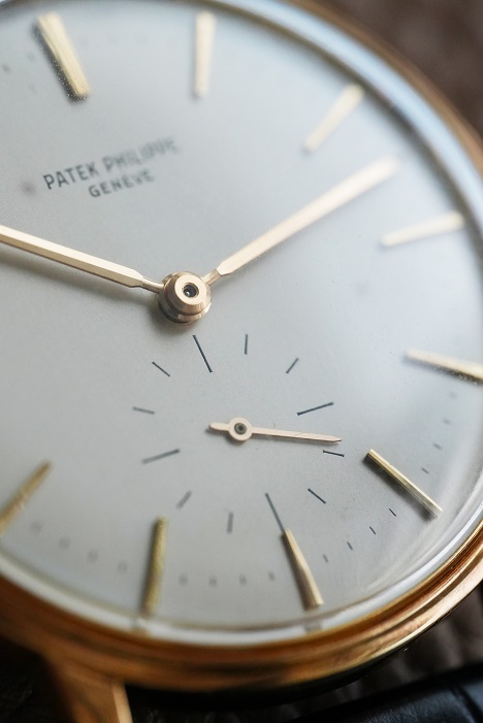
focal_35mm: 105
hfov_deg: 13.1
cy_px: 362
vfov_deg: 19.4
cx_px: 242
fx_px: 2111
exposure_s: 1/250
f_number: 5
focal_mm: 105
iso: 3200
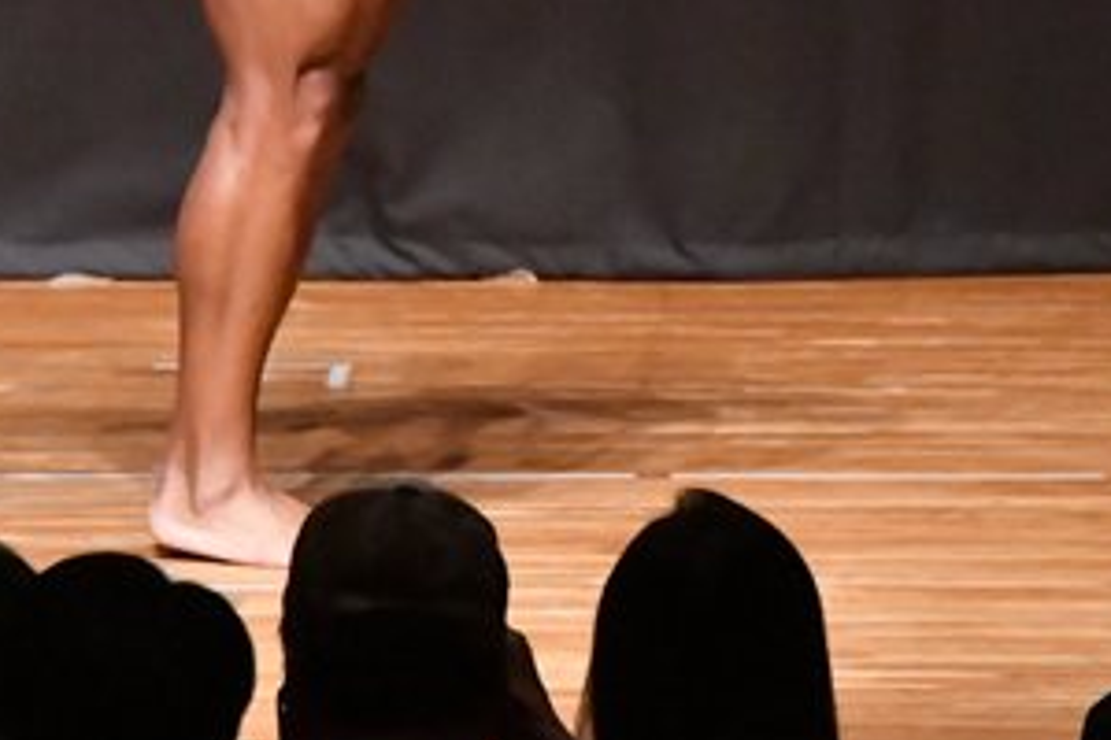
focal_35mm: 698
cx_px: 520
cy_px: -204
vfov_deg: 2.0
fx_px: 21539
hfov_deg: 3.0
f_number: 5.6
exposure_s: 1/400
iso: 12800
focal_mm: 180
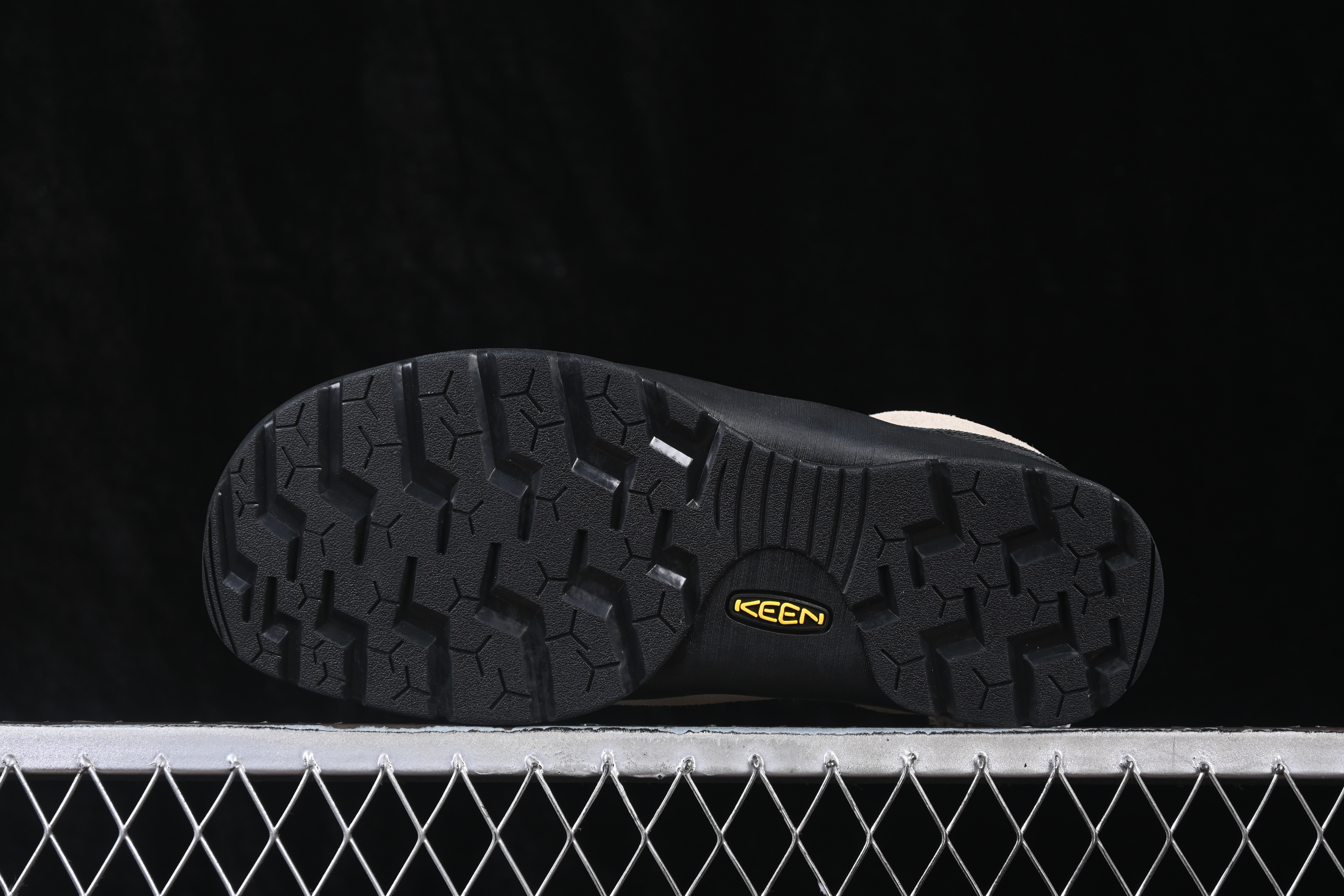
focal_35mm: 75
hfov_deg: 27.0
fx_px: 2800
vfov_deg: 18.2
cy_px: 448
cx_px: 672
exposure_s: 1/60
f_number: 6.3
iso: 160
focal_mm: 50
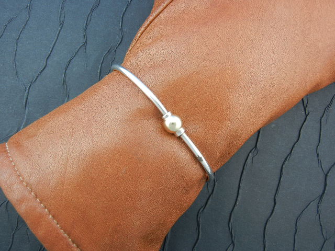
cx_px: 168
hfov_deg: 47.9
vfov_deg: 36.8
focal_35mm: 39
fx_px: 377
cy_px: 126
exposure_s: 1/3.3
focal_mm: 7.1
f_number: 3.7
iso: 200
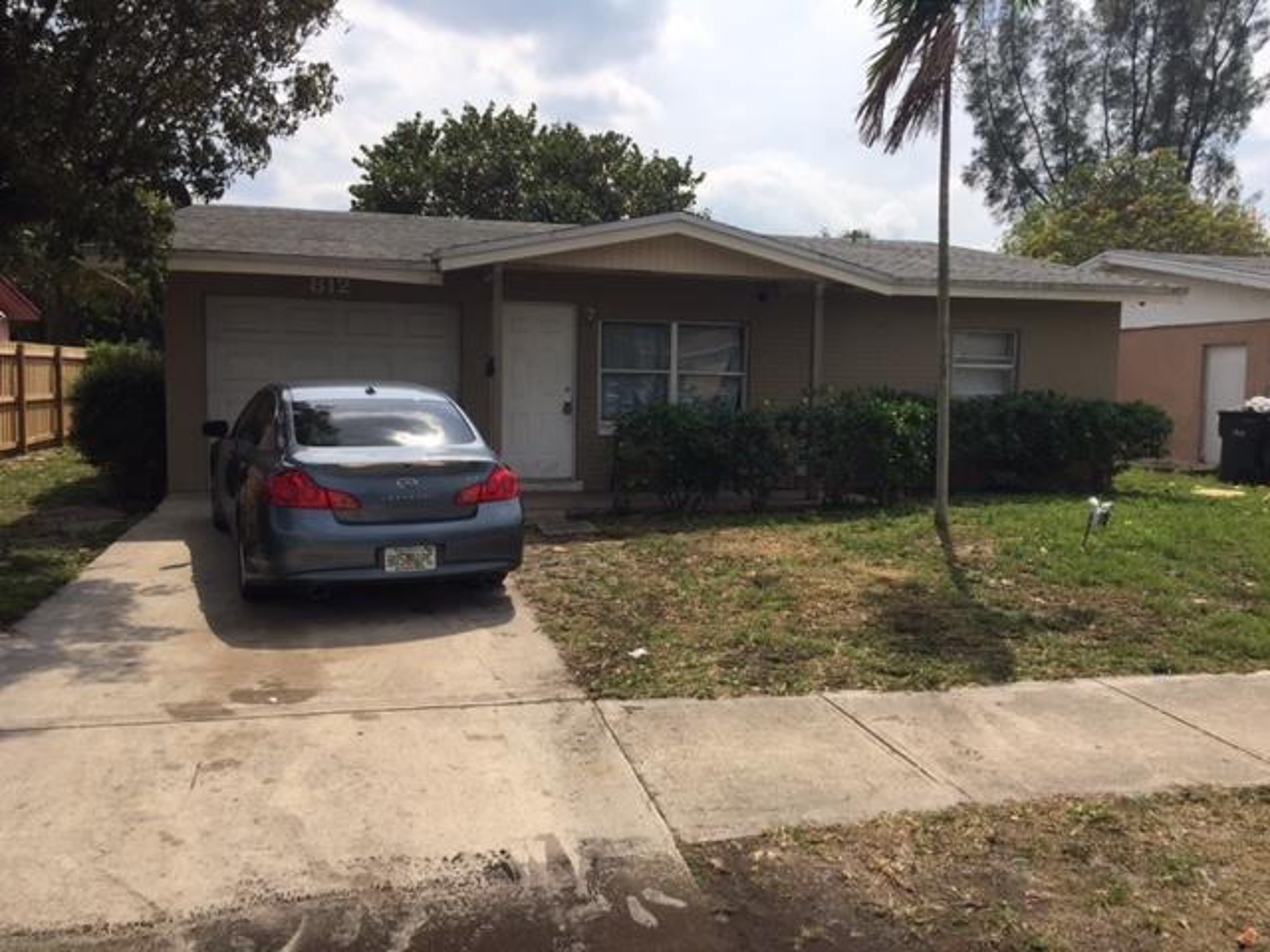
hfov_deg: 61.7
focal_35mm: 29
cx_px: 635
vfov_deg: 48.2
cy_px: 476
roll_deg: -1.7
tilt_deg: -4.0
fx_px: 1064
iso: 32
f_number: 2.2
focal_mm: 4.15
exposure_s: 1/3049
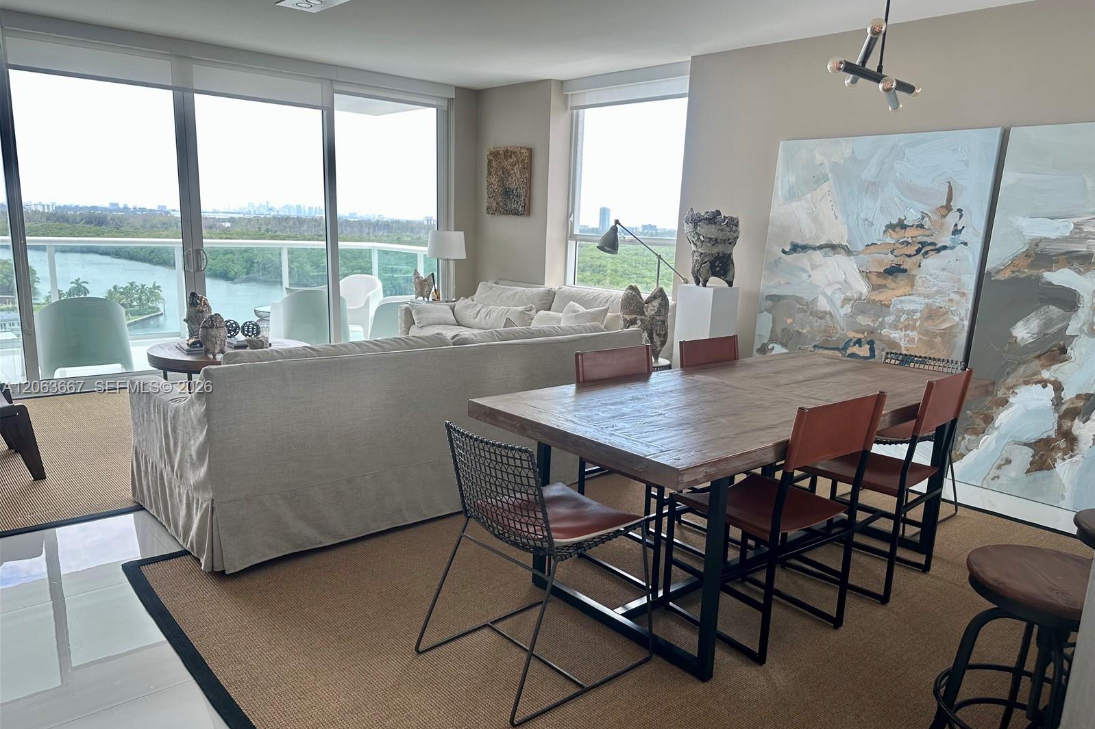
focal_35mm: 25
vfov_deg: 51.2
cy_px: 388
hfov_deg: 71.5
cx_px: 548
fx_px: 760
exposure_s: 1/303
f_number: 1.78
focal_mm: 6.86
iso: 80
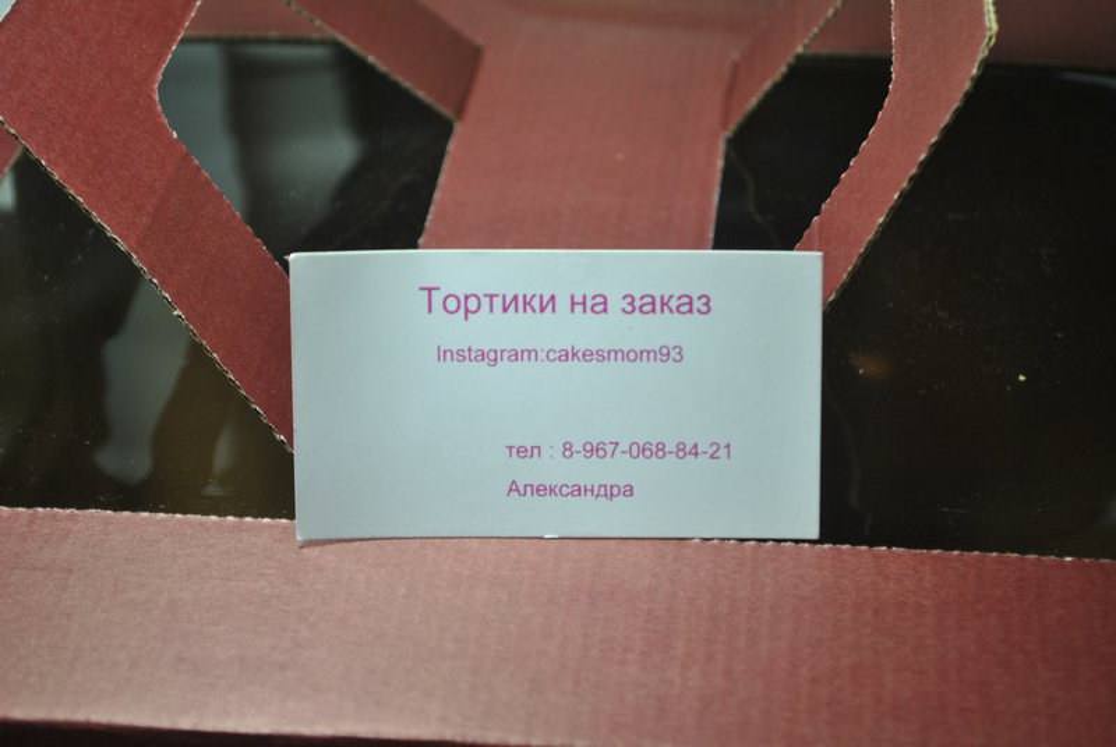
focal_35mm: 82
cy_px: 374
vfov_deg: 16.6
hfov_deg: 24.6
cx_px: 558
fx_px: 2561
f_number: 5.6
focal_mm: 55
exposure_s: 1/30
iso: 320
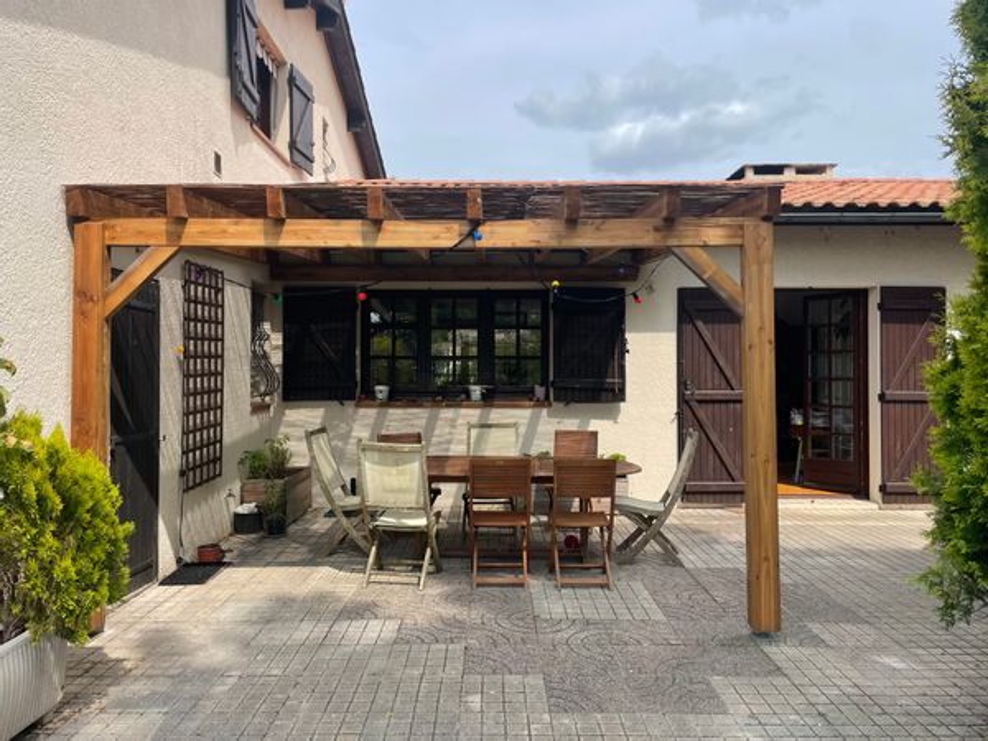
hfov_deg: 67.3
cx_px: 494
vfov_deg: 53.1
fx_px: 742
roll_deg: +0.1
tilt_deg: +1.1
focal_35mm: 26
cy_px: 370
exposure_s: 1/2817
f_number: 1.6
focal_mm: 4.2
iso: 32
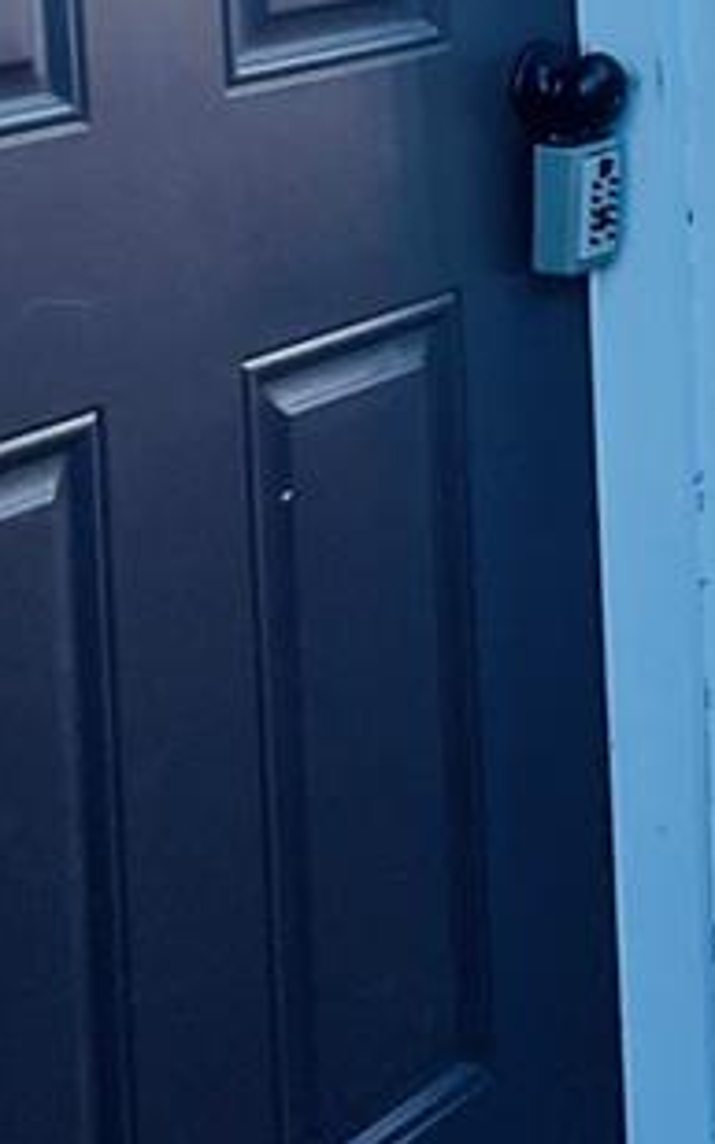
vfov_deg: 18.4
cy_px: -241
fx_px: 3338
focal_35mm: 107
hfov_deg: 11.4
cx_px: 1245
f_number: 1.6
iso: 32
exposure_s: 1/938
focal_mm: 5.1
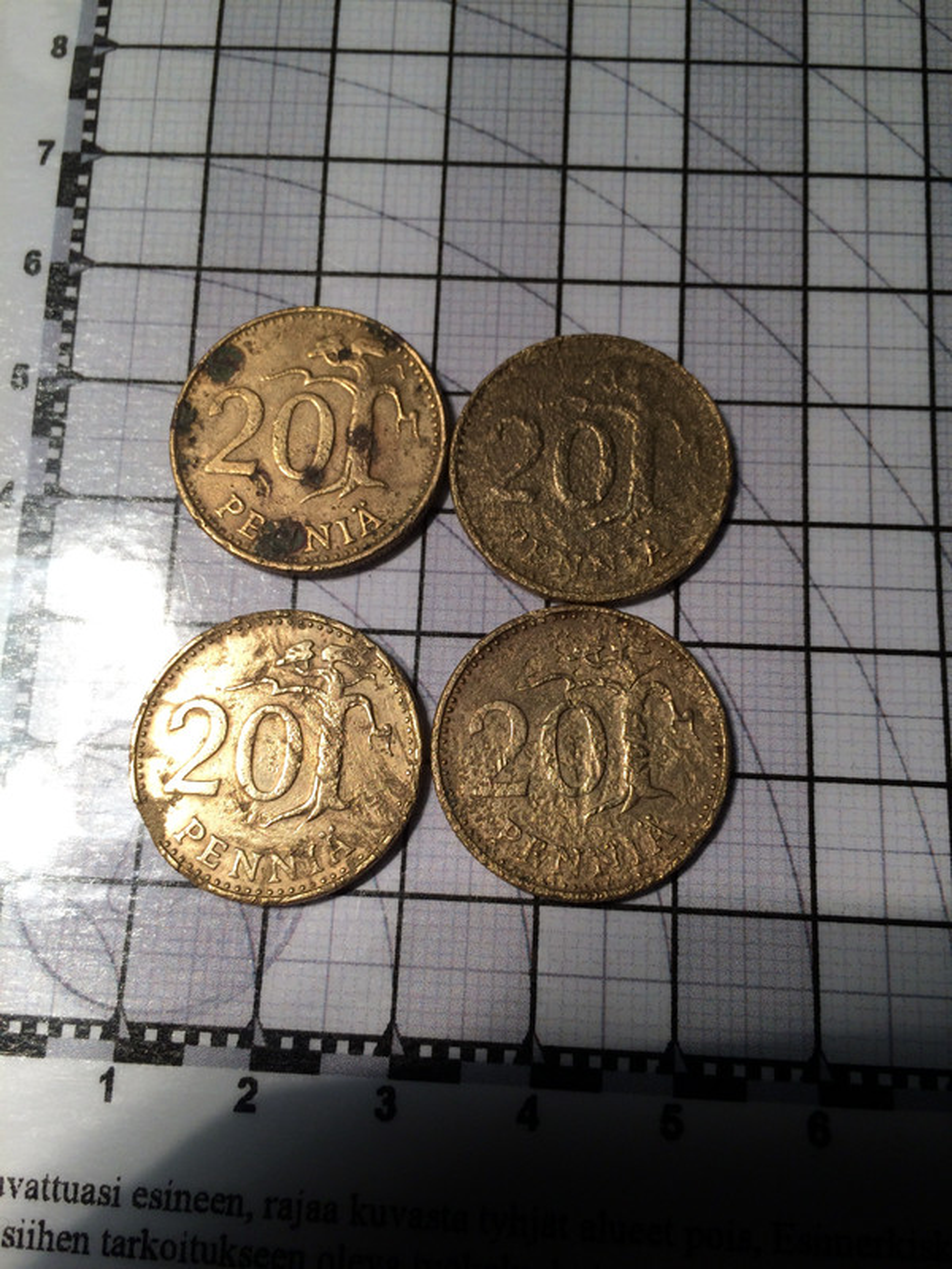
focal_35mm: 29
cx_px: 476
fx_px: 1063
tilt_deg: -78.2
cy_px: 634
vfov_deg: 61.7
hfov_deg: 48.2
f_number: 2.2
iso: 32
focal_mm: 4.15
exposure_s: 1/112
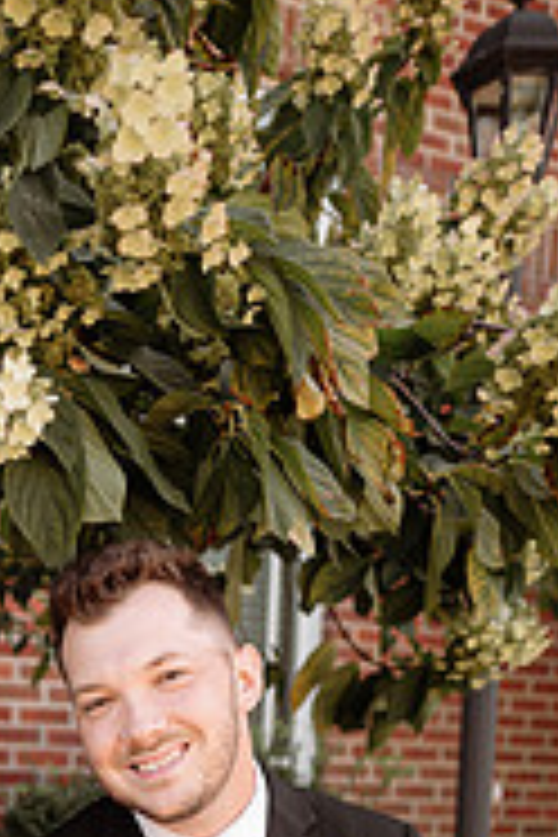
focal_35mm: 58
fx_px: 1348
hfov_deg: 22.5
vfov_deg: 29.9
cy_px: 981
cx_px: 4
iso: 200
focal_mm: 24
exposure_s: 1/500
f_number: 2.2
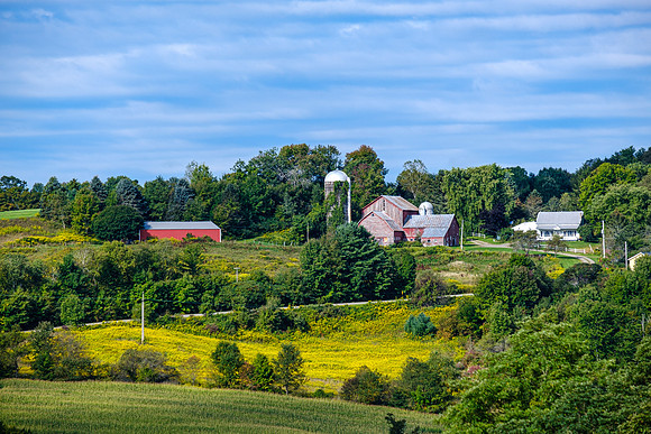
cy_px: 217
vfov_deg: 5.1
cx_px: 326
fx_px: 4920
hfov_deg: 7.6
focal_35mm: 272
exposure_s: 1/90
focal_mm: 181.1
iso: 160
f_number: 7.1
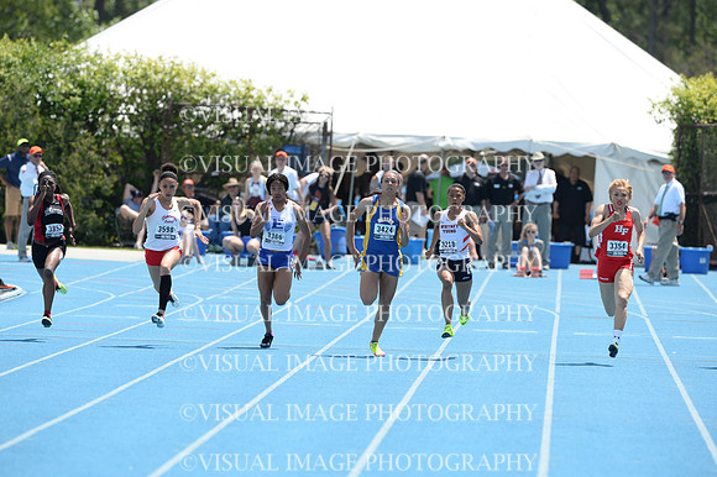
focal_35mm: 400
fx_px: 7962
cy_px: 238
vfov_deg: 3.4
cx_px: 358
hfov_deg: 5.2
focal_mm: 400
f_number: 6.3
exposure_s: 1/1250
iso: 400
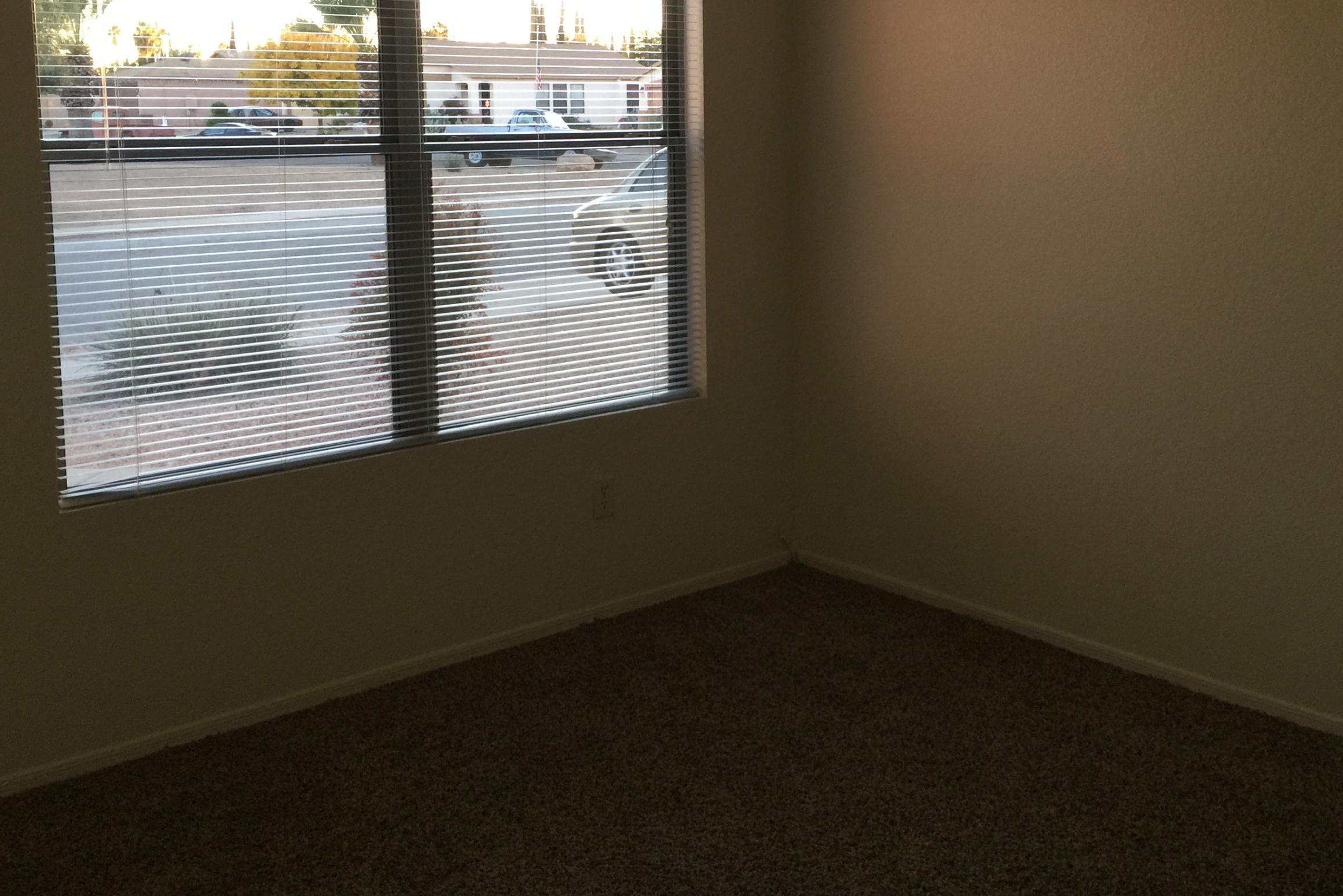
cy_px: 285
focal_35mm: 39
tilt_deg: -6.3
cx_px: 711
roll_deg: -0.3
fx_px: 1455
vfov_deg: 33.8
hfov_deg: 49.5
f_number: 2.2
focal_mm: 4.15
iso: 50
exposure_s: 1/30
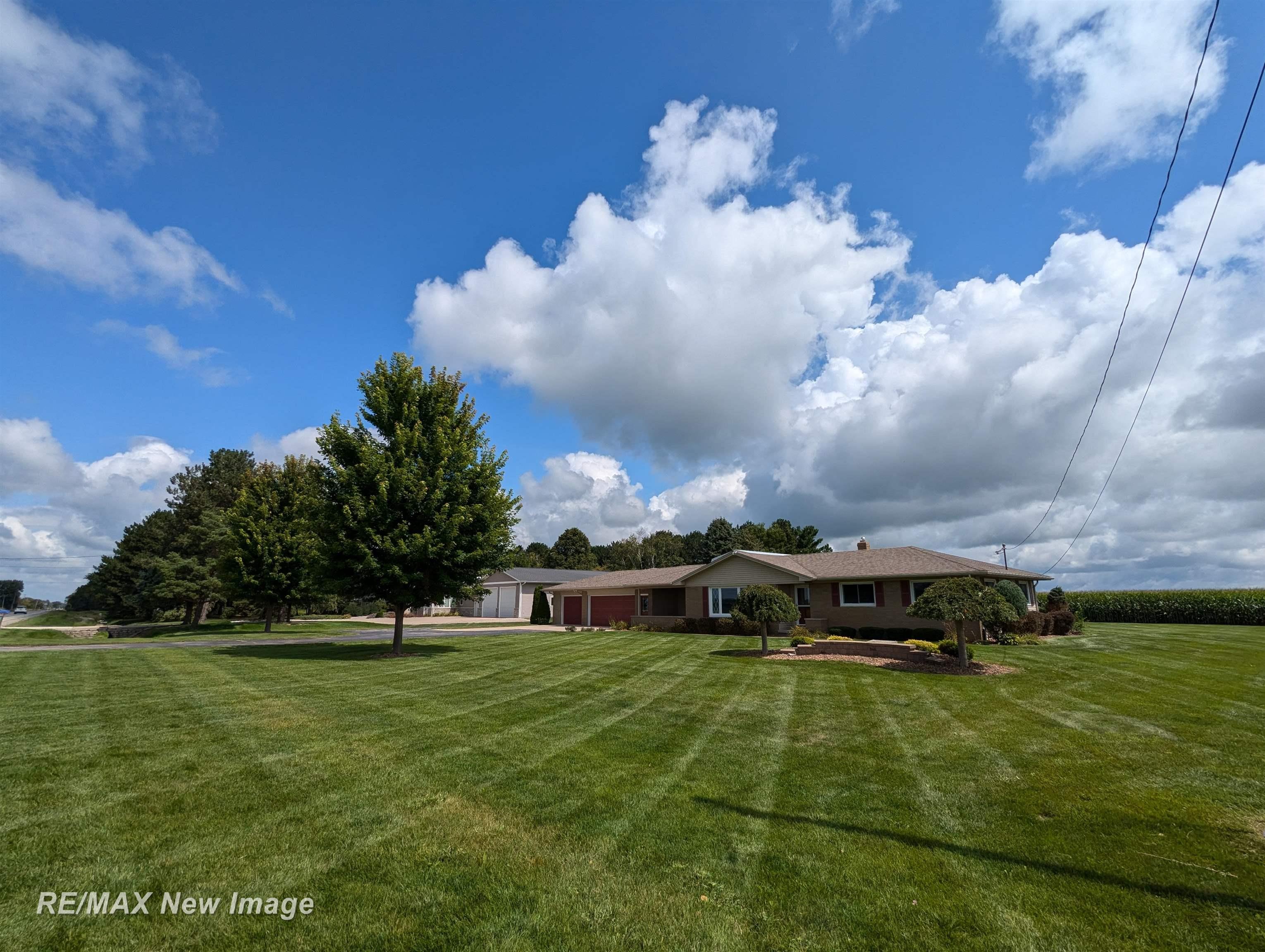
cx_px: 632
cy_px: 476
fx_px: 586
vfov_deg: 78.2
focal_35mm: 16
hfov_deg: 94.4
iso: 50
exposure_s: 1/3086
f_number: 2.2
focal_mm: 2.35
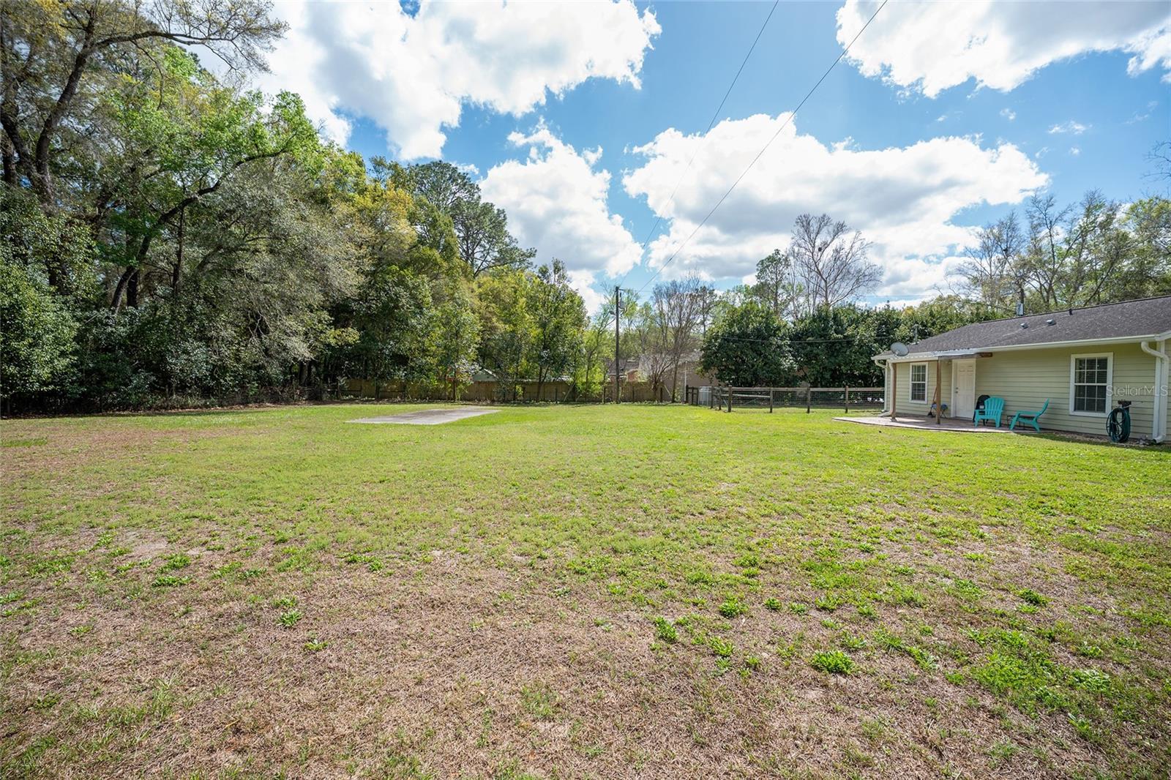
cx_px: 586
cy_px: 390
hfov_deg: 104.3
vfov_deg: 81.2
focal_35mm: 14
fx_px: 455
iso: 400
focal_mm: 14
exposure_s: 1/640
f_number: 7.1
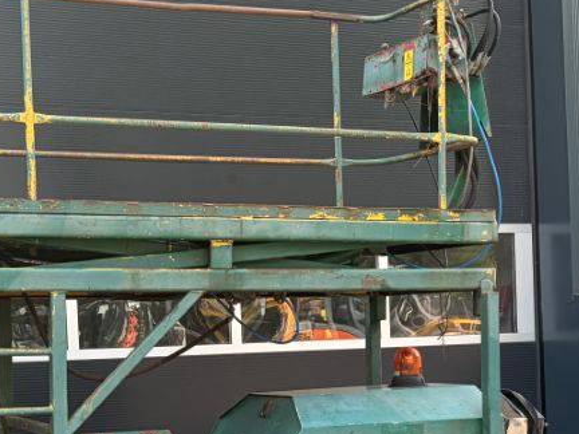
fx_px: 1288
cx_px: 138
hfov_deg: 25.0
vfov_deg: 18.8
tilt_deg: -1.2
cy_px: 399
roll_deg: +2.8
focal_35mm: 77
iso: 64
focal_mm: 5.96
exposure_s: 1/641
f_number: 1.6
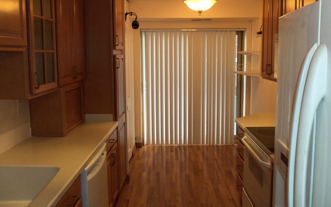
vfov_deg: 38.3
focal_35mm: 33
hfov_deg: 58.1
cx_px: 169
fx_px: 298
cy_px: 92
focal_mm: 5.2
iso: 100
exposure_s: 1/30
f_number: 3.4
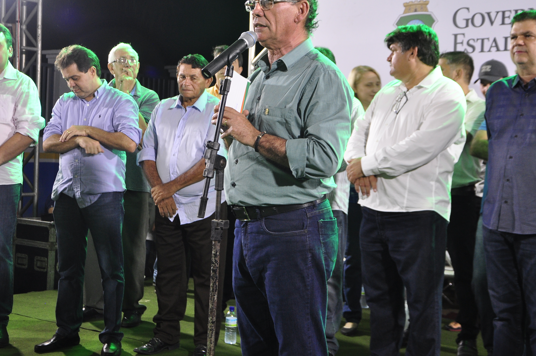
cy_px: 136
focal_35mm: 63
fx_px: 937
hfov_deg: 31.9
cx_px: 254
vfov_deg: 21.5
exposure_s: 1/30
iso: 500
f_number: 4.2
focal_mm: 32
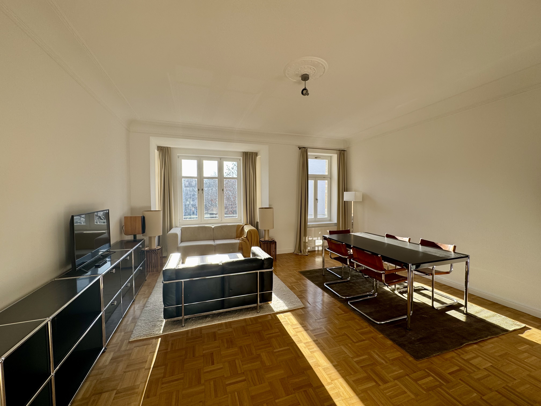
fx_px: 219
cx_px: 270
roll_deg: +0.2
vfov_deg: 85.7
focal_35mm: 14
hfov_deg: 102.1
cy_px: 203
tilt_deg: -2.1
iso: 40
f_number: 2.2
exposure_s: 1/128
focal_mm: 2.22
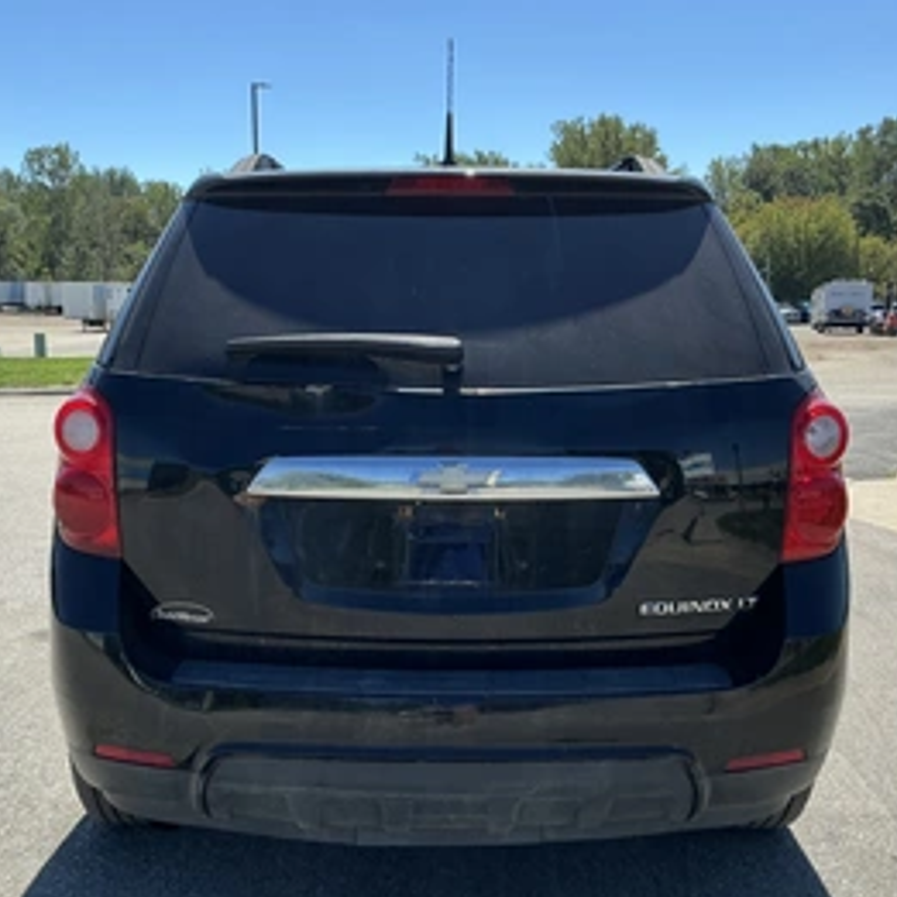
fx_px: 1114
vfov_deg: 43.8
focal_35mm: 38
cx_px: 426
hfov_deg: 43.8
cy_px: 485
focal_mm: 3
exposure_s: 1/1121
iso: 25
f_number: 1.8
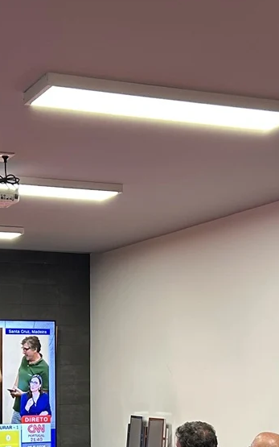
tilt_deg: -0.5
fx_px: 973
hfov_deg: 16.3
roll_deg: +0.6
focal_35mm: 80
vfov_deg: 25.3
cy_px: 372
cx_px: 109
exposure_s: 1/50
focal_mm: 5.7
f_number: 1.5
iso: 125
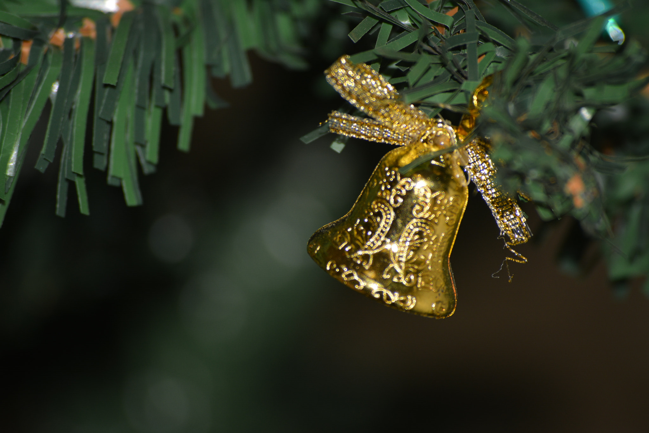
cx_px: 324
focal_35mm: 300
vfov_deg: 4.6
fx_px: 5410
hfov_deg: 6.9
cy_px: 216
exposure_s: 1/125
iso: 200
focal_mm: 200
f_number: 5.6
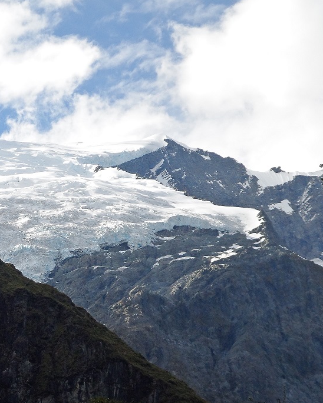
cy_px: 231
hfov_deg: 13.8
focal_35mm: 110
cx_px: 8
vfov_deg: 17.5
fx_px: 1314
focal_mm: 12
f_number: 4.1
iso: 80
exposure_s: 1/500
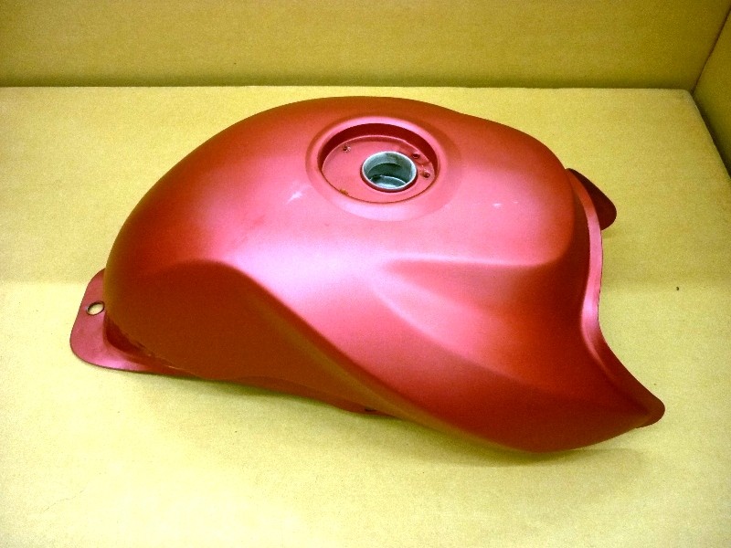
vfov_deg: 42.9
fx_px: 697
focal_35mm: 33
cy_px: 274
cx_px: 366
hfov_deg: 55.4
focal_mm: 5.5
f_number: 2.8
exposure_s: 1/15
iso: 400
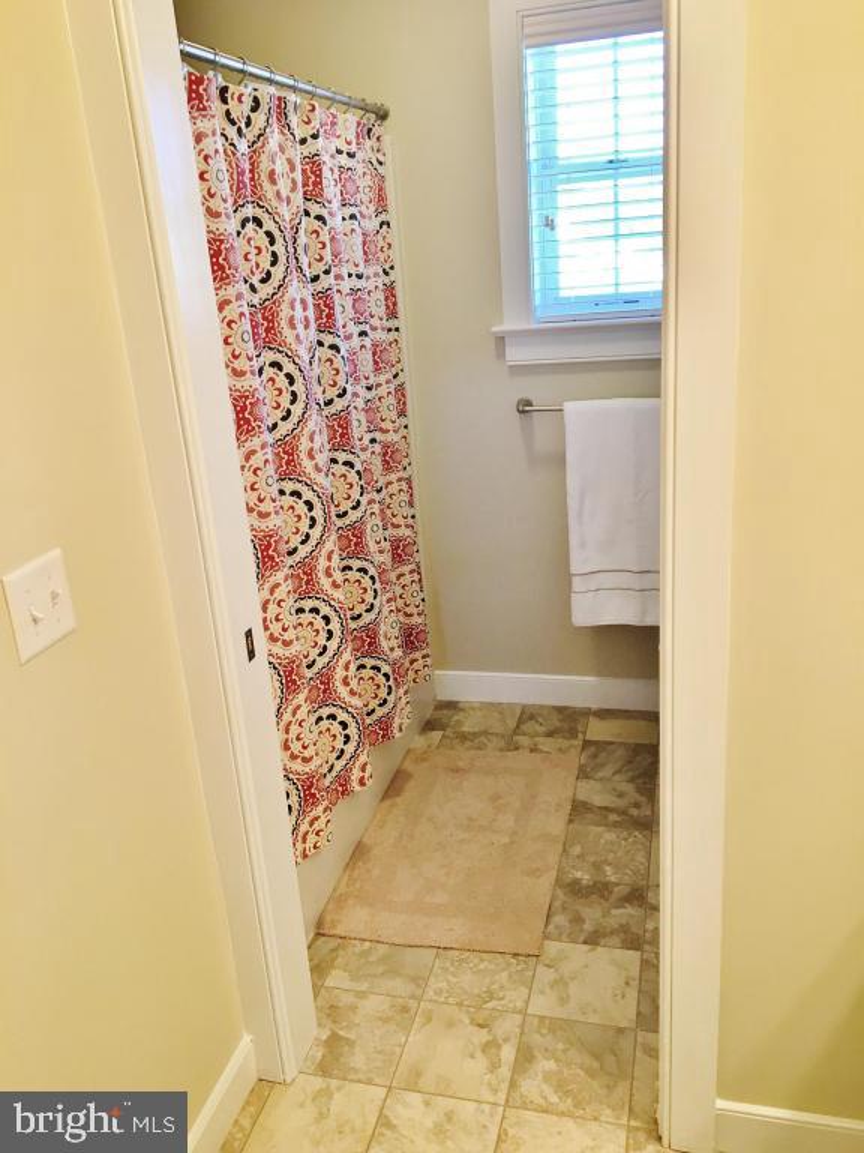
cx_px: 432
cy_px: 576
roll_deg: +1.6
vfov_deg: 61.7
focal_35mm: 29
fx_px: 965
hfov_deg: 48.2
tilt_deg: -17.4
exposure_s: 1/30
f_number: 2.2
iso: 50
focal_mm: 4.15
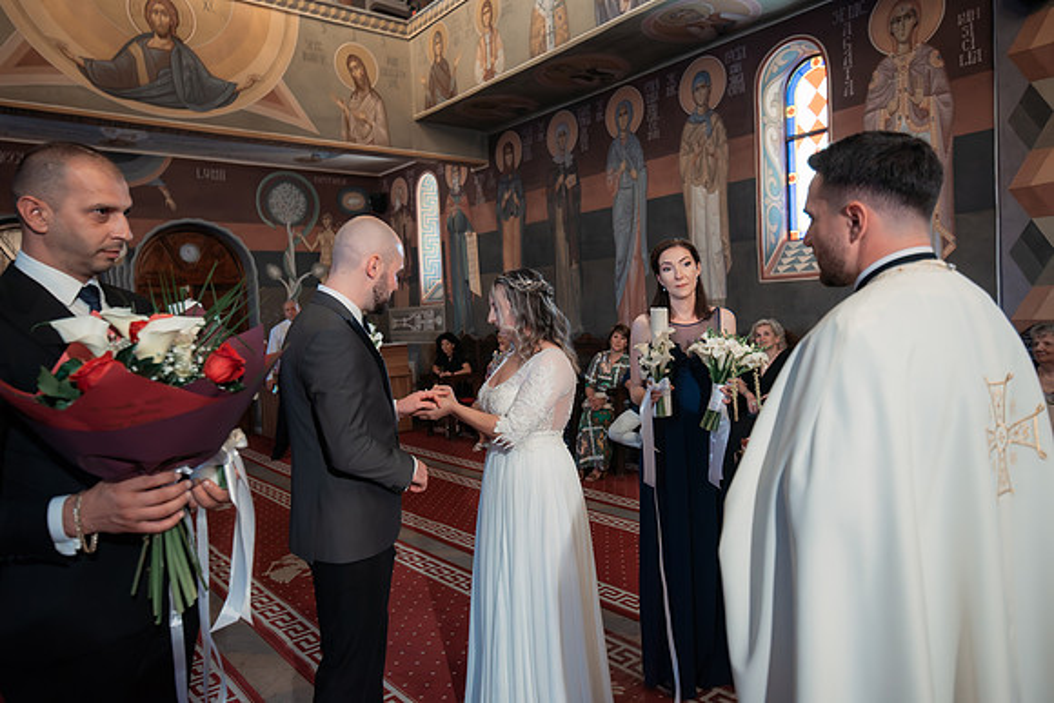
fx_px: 703
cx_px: 527
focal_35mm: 24
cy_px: 352
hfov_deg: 73.7
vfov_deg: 53.2
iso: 3200
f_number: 2.8
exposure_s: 1/200
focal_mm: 24
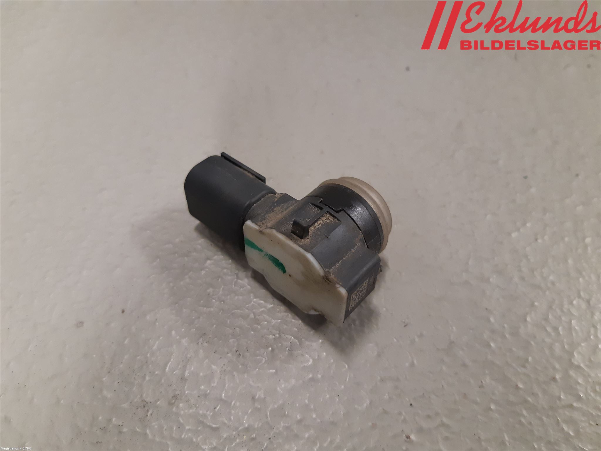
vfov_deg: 53.1
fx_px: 451
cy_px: 226
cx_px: 300
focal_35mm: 26
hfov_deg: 67.3
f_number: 1.7
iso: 200
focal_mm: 3.93
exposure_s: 1/50
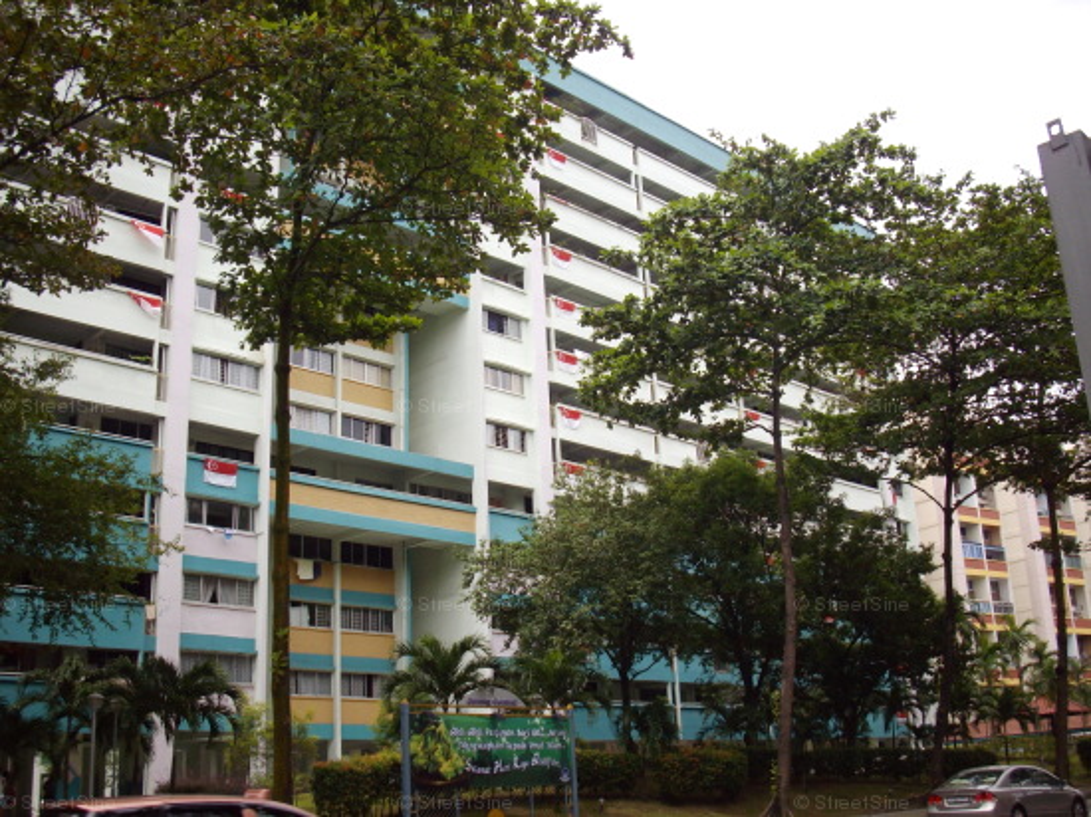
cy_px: 408
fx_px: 1166
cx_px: 546
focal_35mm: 37
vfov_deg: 38.6
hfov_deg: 50.2
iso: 80
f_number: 5.6
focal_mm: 6.2
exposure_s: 1/160
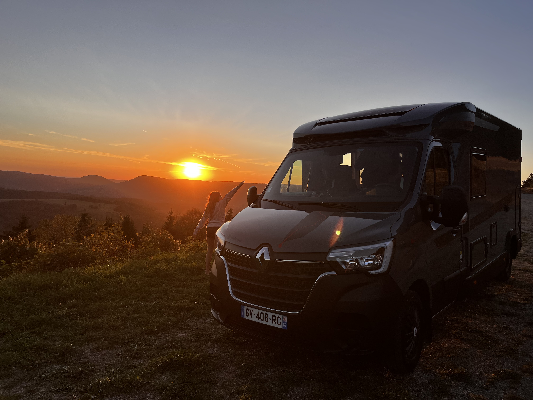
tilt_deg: -2.9
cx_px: 266
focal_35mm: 26
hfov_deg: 67.3
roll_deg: -3.7
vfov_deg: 53.1
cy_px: 200
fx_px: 400
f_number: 1.6
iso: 50
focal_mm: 5.1
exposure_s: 1/1536
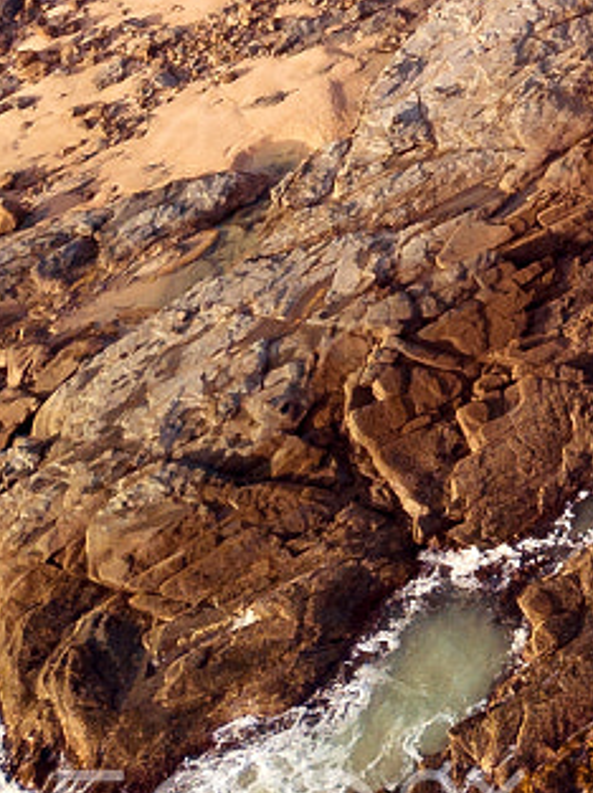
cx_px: 1415
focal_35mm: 133
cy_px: -866
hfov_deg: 9.8
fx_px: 3044
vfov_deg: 12.7
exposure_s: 1/200
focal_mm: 4.73
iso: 100
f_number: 2.2
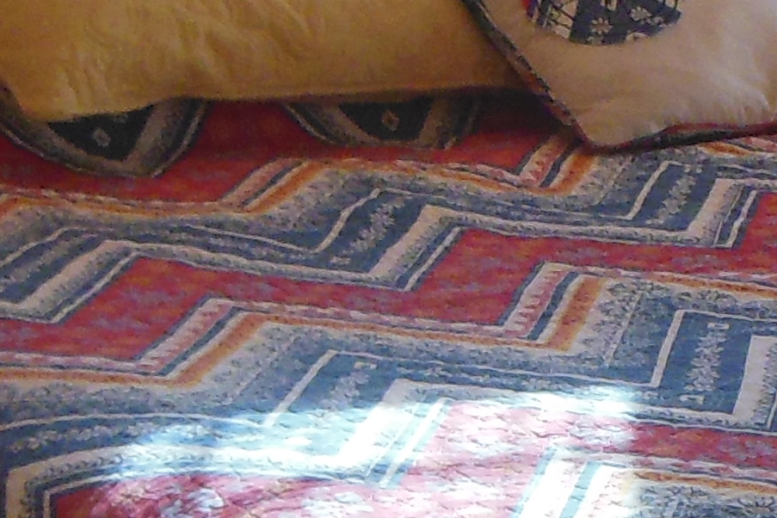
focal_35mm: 154
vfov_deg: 8.9
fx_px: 3324
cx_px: 845
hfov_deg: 13.1
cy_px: 241
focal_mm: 5.2
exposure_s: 1/125
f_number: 3.3
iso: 400
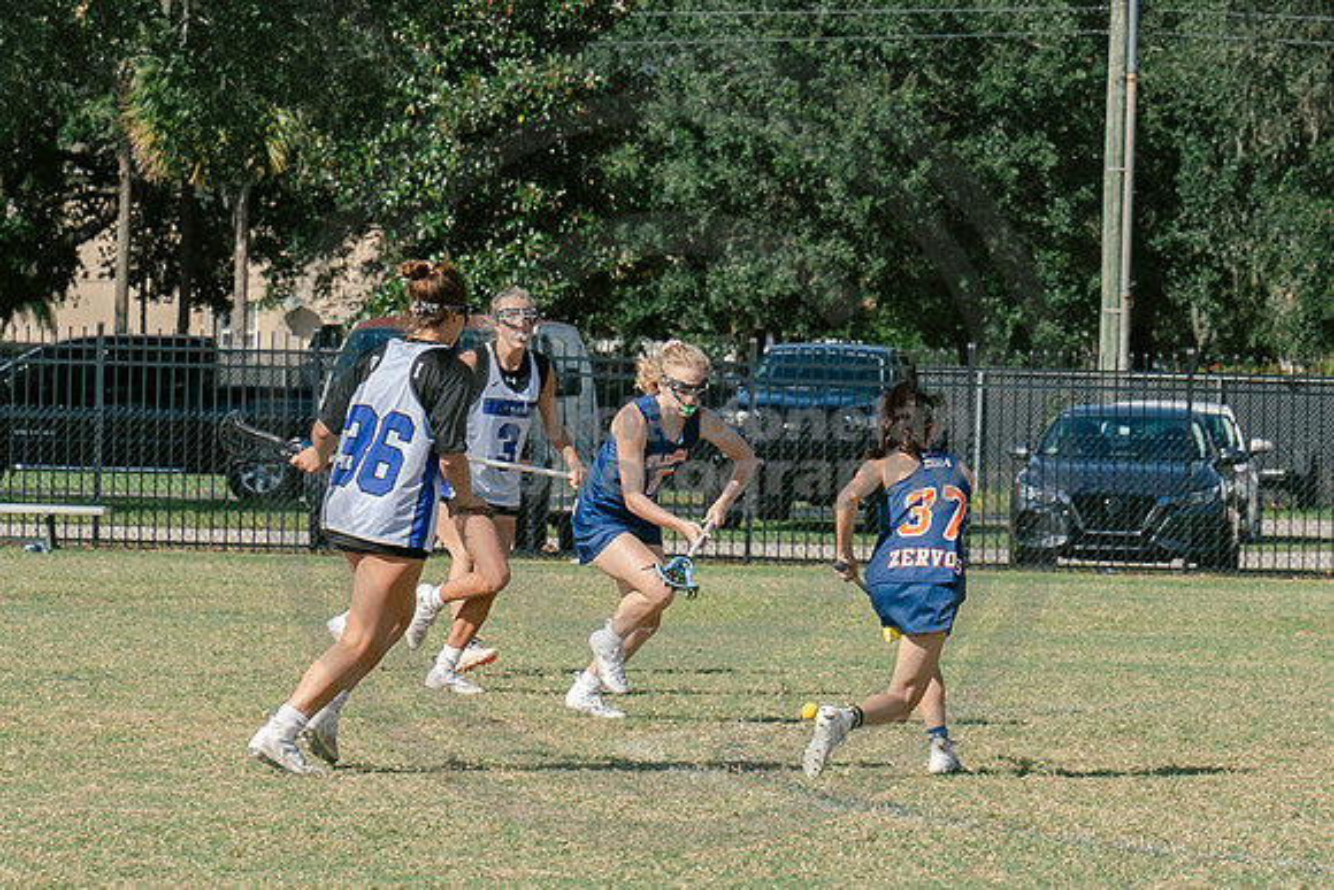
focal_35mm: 225
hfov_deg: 9.1
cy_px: 591
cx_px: 1040
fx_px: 8347
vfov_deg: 6.1
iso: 250
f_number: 5.6
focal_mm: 70
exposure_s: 1/1000
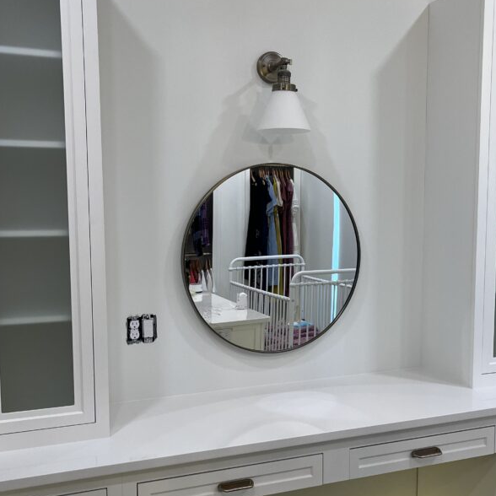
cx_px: 277
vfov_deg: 41.8
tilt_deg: -6.3
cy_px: 272
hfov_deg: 41.8
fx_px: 648
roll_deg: +0.8
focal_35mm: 40
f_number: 1.6
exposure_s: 1/120
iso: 80
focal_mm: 5.1
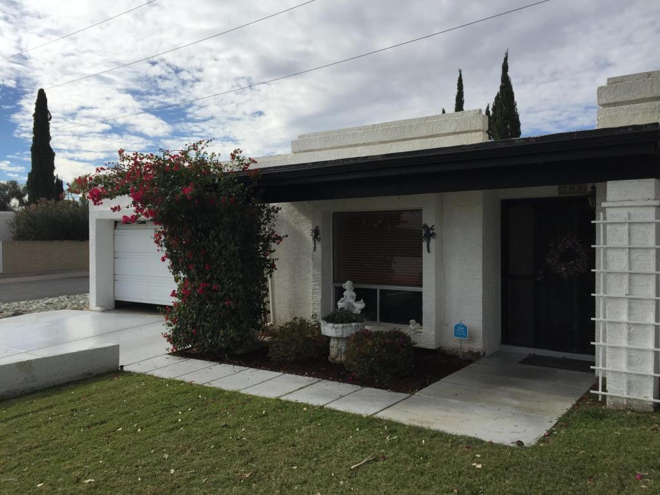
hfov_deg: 61.7
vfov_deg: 48.2
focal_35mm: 29
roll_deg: +0.7
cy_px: 248
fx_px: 553
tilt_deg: -2.0
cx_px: 330
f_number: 2.2
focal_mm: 4.15
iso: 32
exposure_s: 1/3300
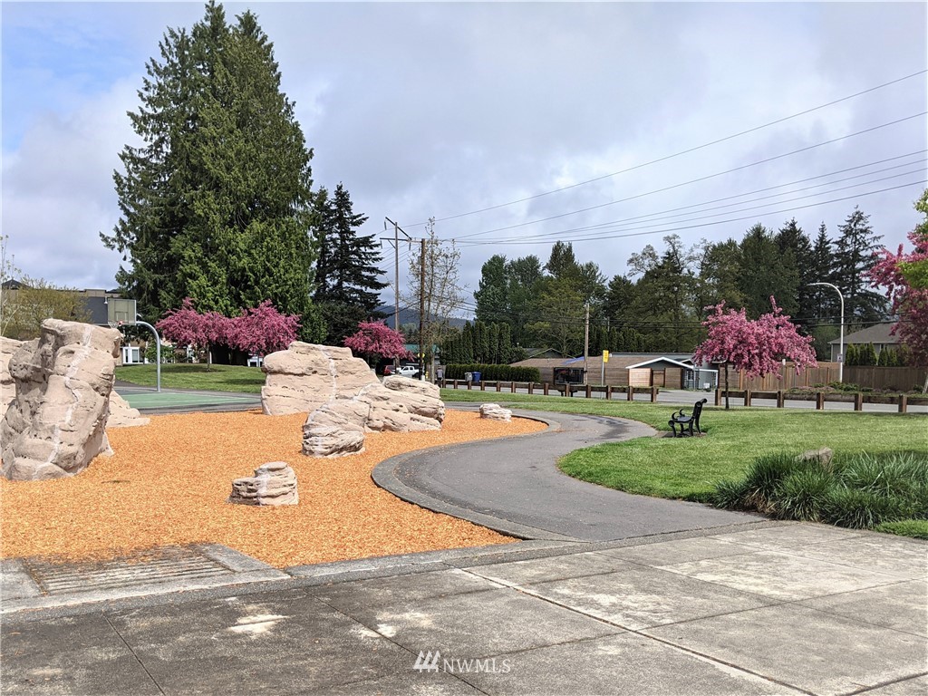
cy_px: 348
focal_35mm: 27
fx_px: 724
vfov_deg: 51.4
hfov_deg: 65.3
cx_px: 464
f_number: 1.8
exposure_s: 1/4695
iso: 65
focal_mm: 4.44
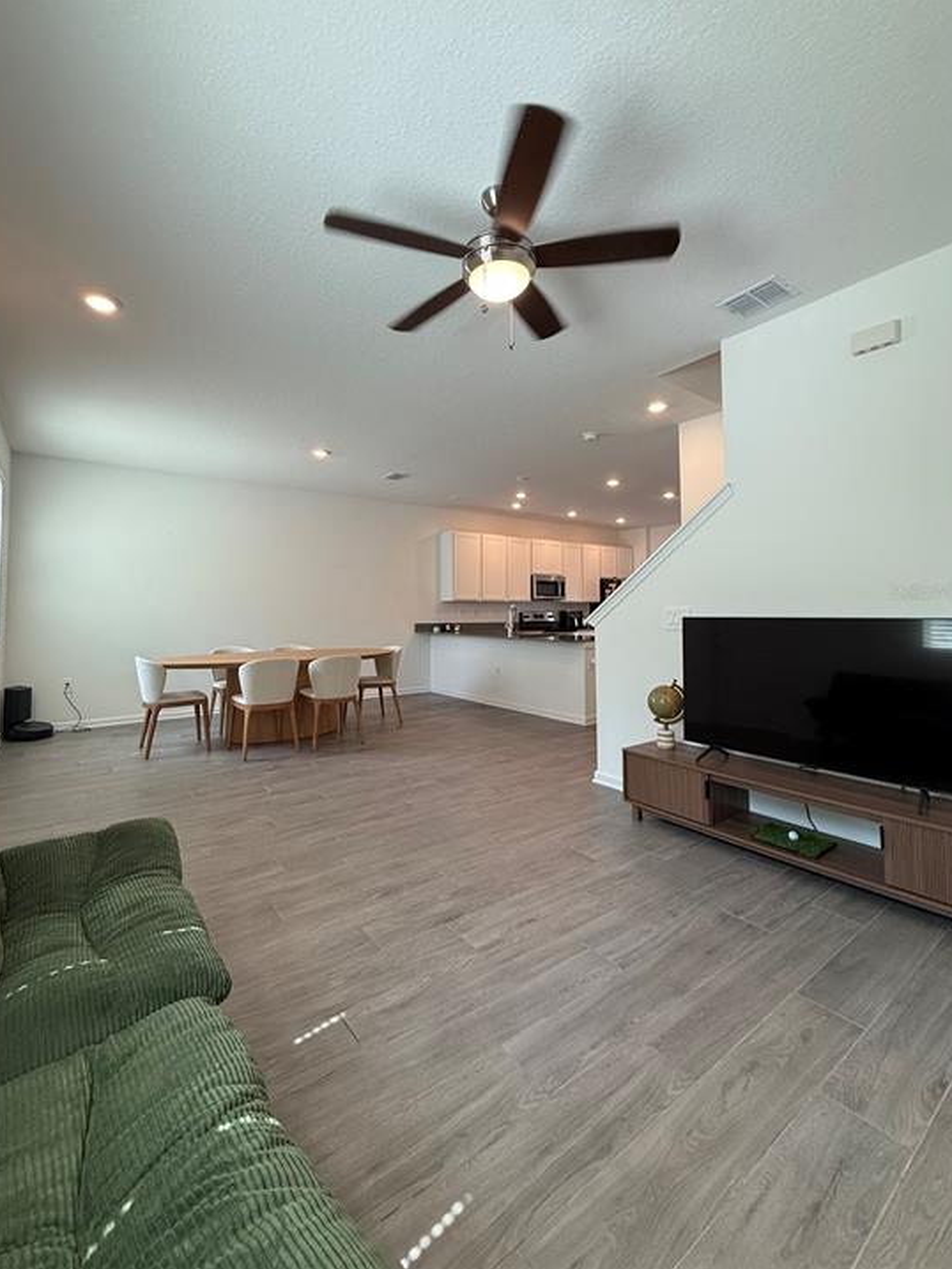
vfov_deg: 98.0
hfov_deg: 81.7
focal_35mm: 15
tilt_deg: +5.0
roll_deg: -2.1
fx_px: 550
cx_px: 460
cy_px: 591
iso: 125
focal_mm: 2.22
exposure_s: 1/120
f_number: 2.2
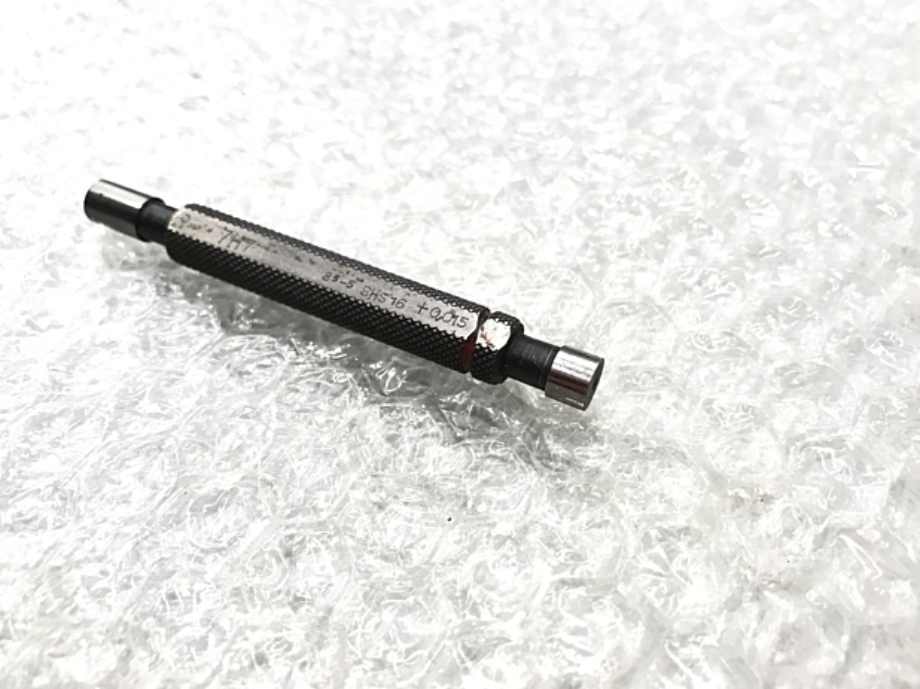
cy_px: 350
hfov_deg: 61.7
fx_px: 770
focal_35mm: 29
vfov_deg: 48.2
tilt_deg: -49.0
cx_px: 463
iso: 32
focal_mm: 3.99
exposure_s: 1/30
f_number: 1.8
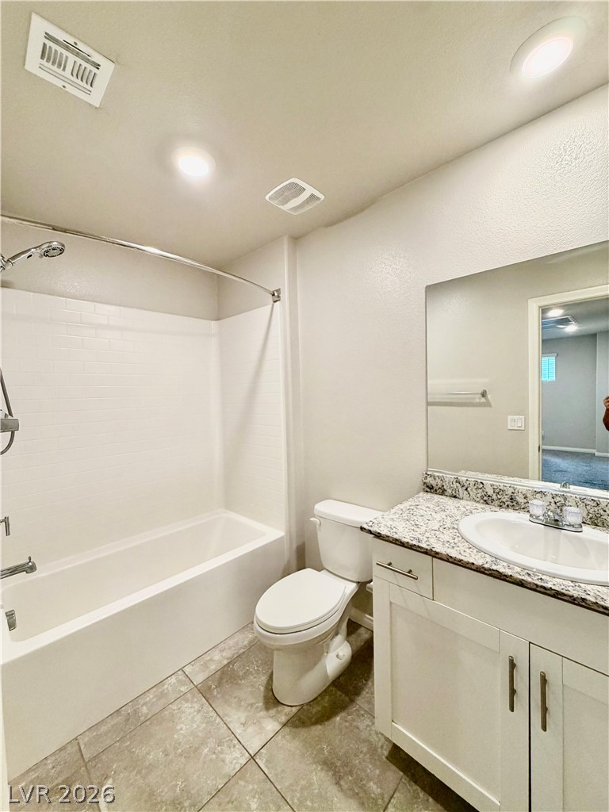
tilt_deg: -2.6
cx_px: 304
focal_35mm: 14
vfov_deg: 102.1
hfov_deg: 85.7
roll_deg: +1.9
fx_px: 328
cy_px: 406
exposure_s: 1/60
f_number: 2.2
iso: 160
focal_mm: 2.22
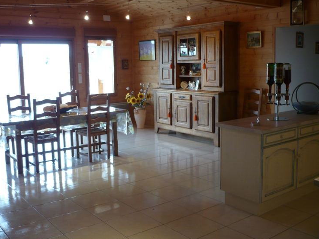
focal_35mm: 38
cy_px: 112
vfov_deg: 37.7
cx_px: 161
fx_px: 350
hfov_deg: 49.0
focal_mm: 5.8
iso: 125
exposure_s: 1/30
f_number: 2.8
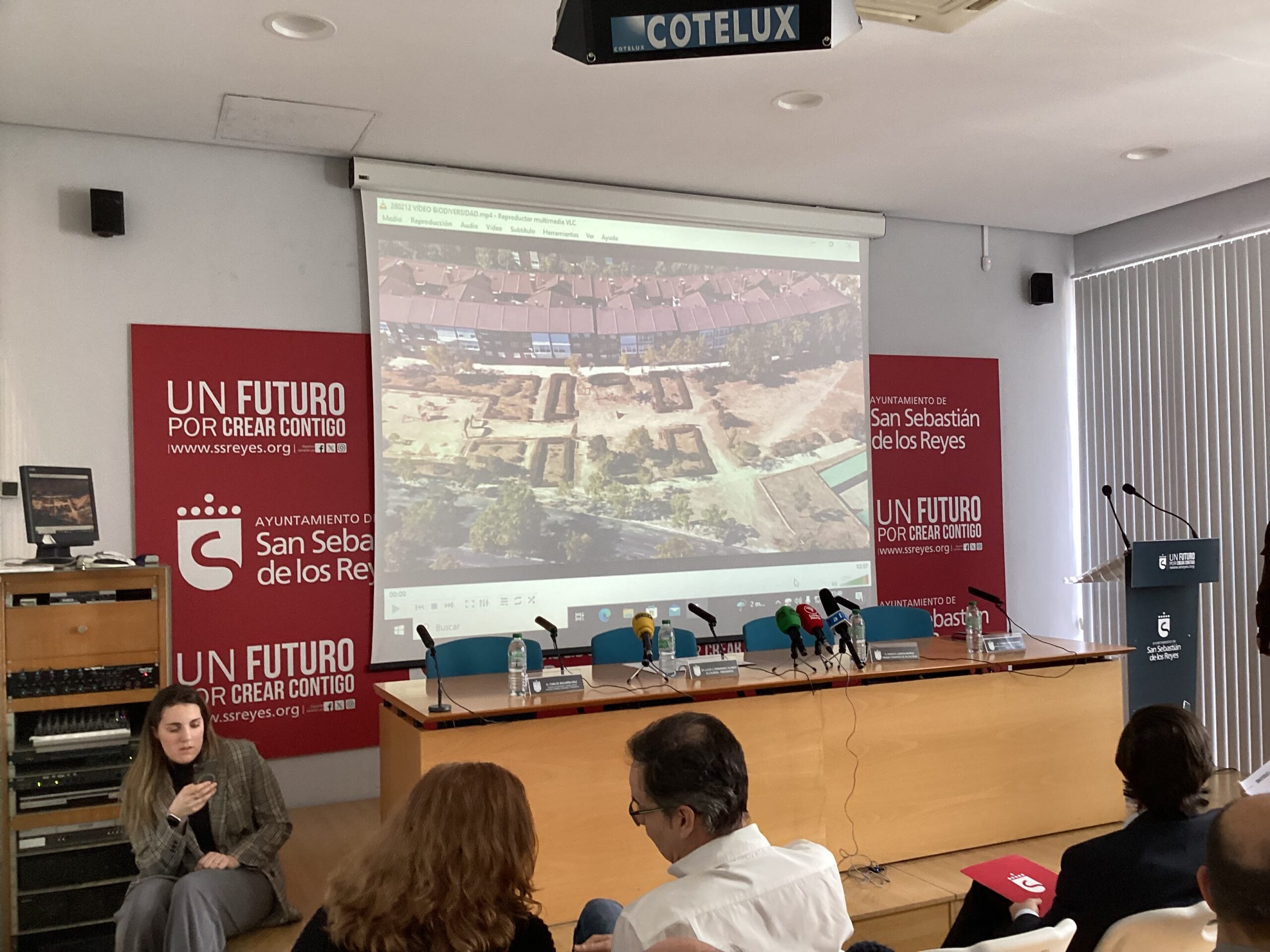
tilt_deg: +1.6
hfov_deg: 58.4
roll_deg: +1.6
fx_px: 1137
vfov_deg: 45.4
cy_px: 476
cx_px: 635
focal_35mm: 31
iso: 160
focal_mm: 3.3
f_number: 2.4
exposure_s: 1/50
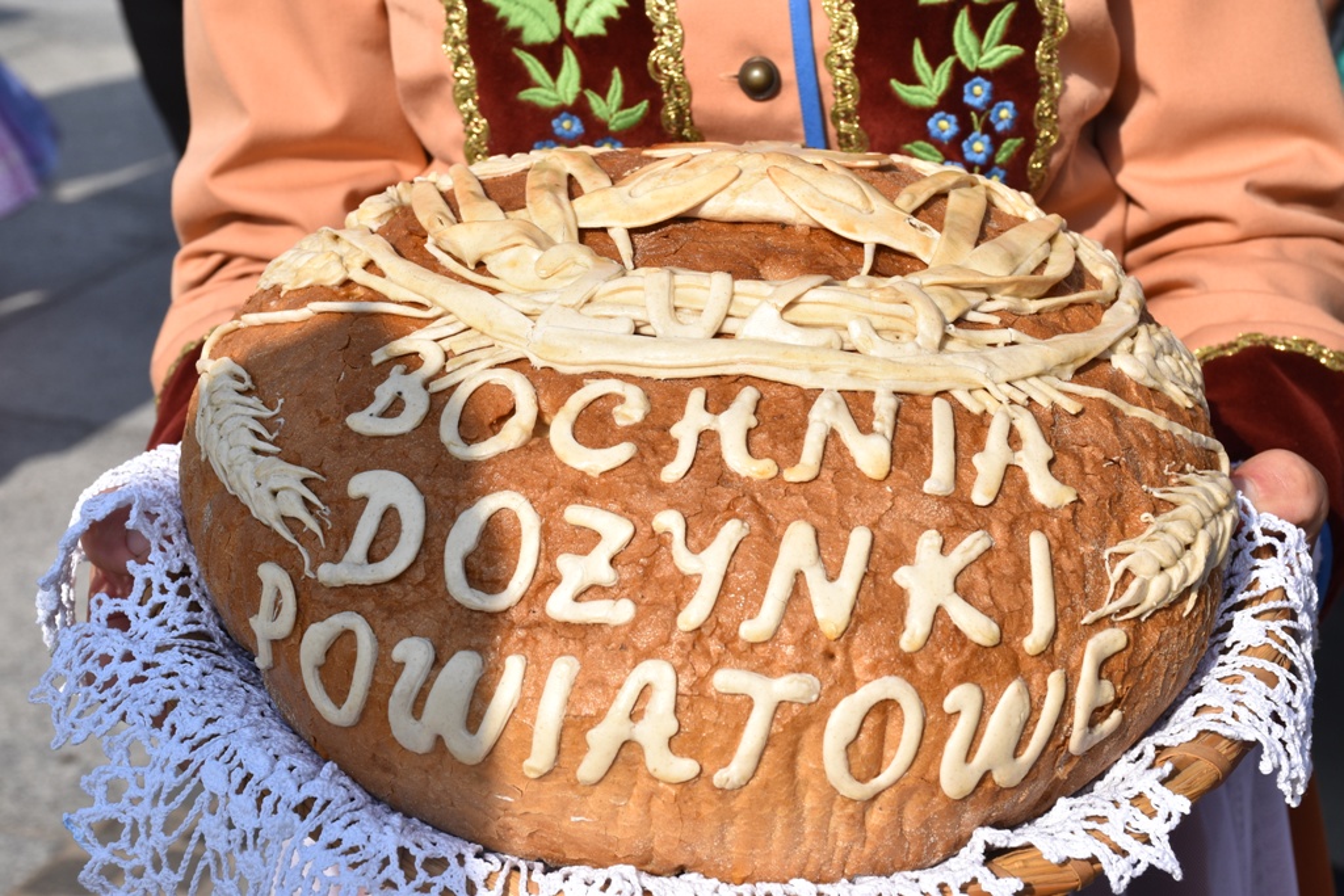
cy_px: 448
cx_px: 672
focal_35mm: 78
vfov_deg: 17.5
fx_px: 2912
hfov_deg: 26.0
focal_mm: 52
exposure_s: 1/500
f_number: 11
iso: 200
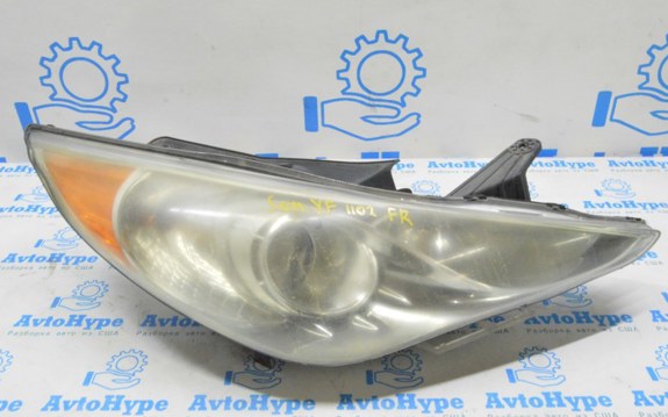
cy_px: 190
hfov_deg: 56.7
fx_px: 619
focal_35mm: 34
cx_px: 335
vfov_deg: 37.2
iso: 6400
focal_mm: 20
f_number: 20
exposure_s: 1/15
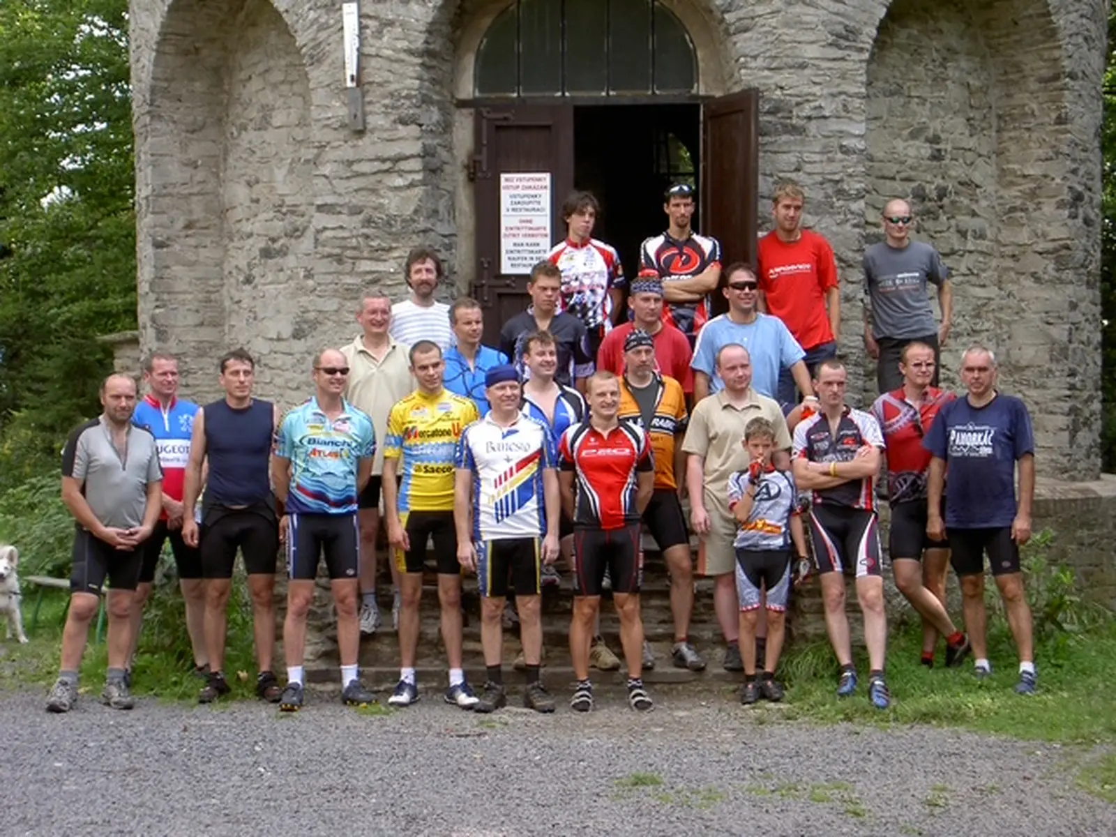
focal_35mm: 75
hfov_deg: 26.0
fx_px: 2418
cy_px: 418
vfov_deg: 19.6
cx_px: 558
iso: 50
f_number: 4.2
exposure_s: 1/125
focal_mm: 12.4
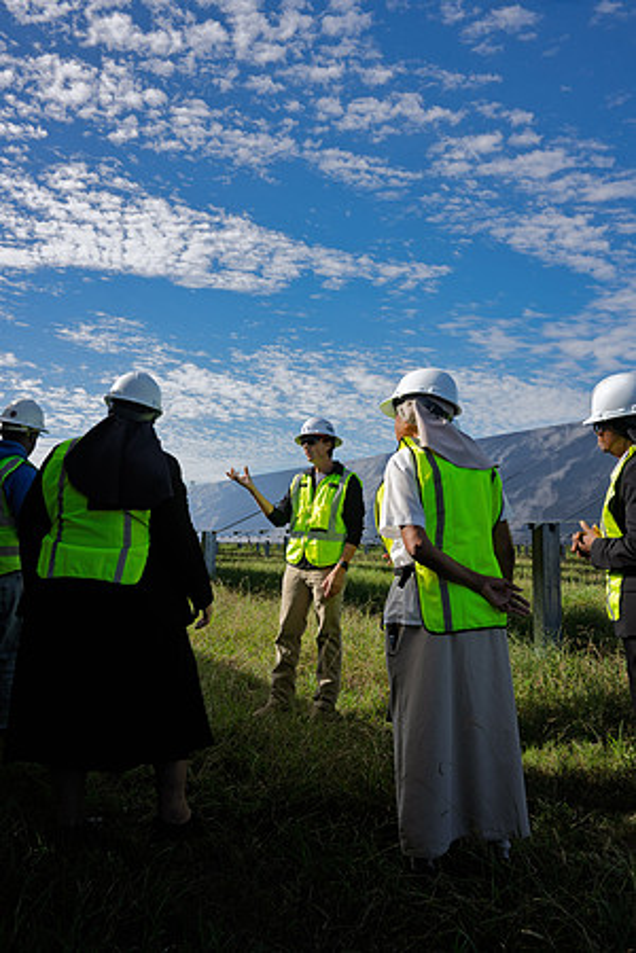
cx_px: 318
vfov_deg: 65.5
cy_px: 476
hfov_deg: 46.4
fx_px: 742
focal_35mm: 28
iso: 200
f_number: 16
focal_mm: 28
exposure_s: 1/320
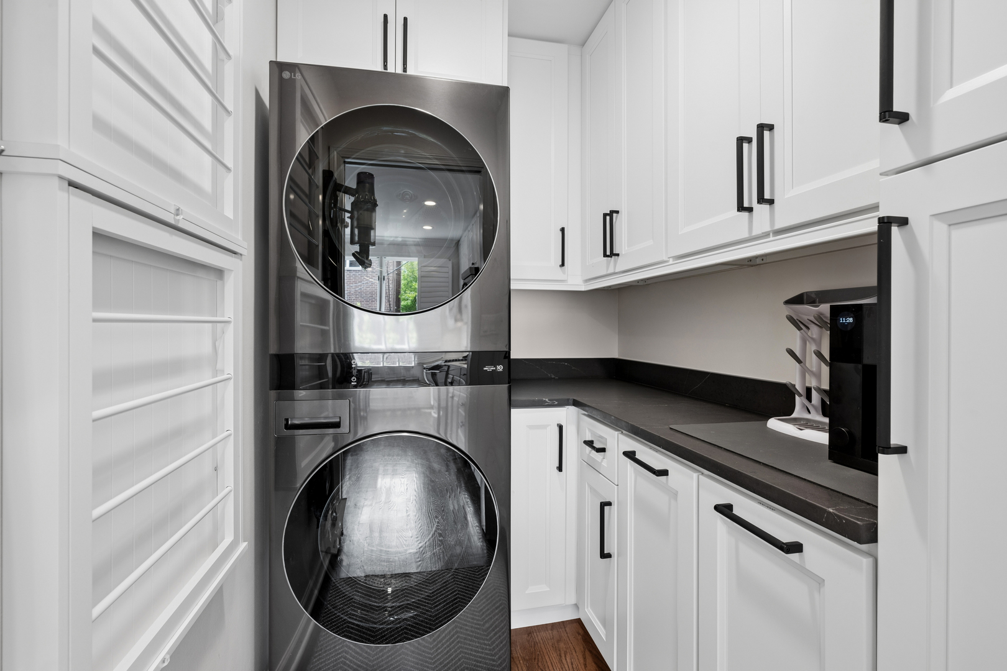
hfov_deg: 95.0
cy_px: 336
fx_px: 462
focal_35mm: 16
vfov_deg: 72.1
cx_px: 504
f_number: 8
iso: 200
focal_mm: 16.5
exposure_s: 1/15
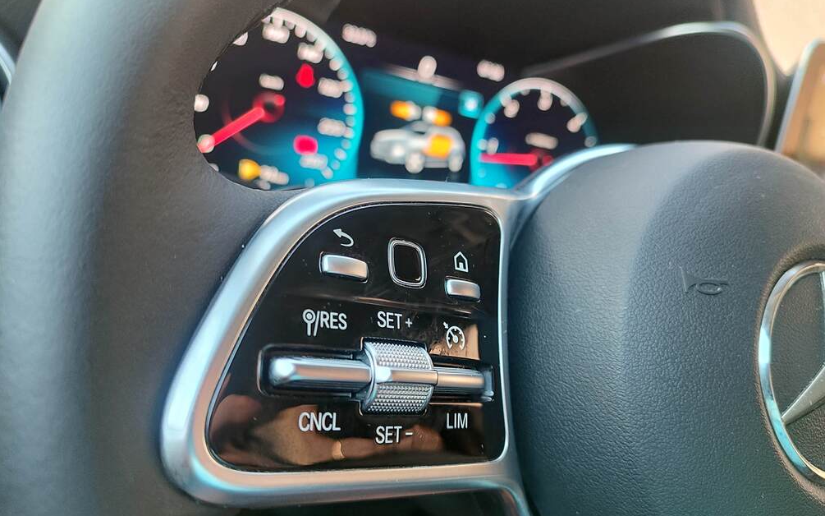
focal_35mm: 27
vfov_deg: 46.0
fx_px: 607
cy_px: 271
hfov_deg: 68.4
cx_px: 419
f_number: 1.89
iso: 271
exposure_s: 1/25
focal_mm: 5.95
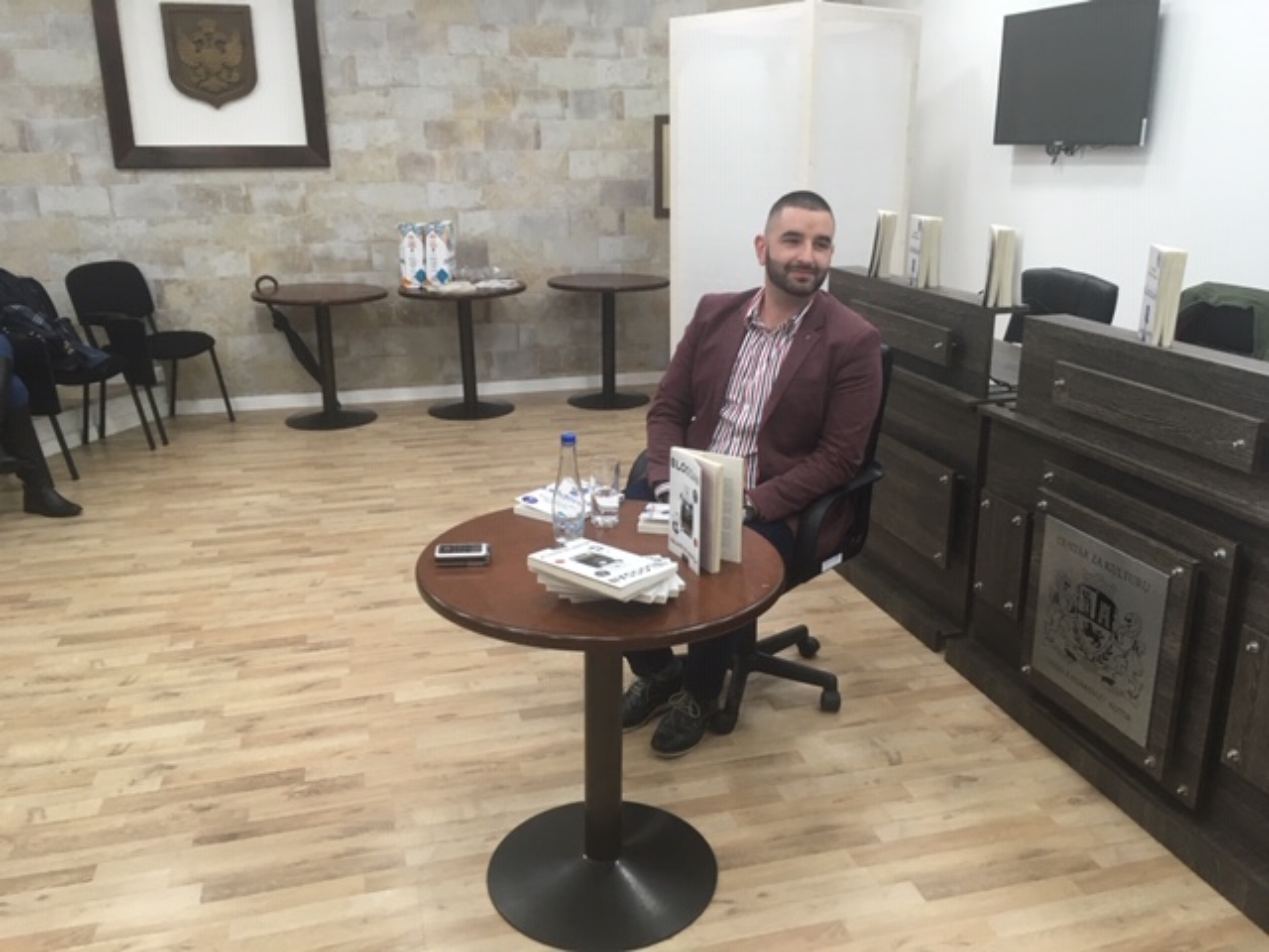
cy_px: 476
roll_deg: +0.4
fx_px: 1063
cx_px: 634
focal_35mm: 29
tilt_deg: -18.3
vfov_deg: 48.2
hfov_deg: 61.7
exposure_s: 1/33
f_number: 2.2
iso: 50
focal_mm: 4.15
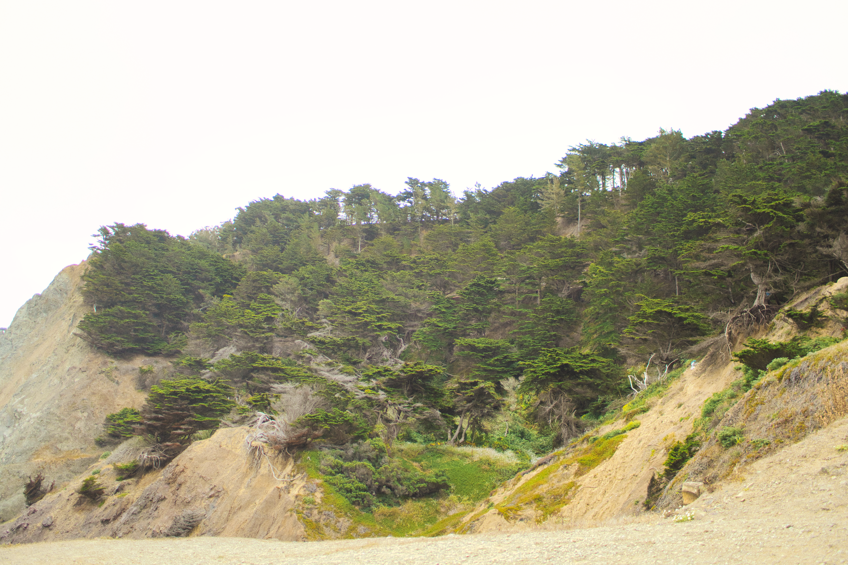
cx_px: 424
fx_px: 848
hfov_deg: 53.1
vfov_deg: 36.9
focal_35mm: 36
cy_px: 282
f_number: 1.8
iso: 500
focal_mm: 24
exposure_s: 1/4000
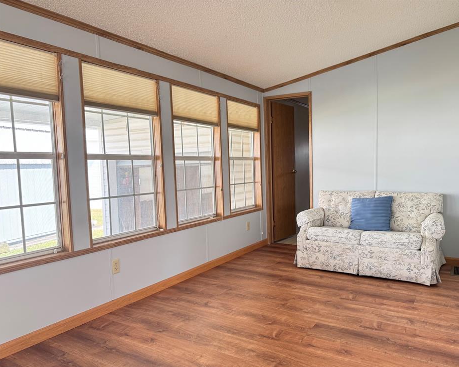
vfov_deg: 54.9
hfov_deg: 65.9
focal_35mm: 26
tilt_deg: -4.8
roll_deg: +2.3
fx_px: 353
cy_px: 190
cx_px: 252
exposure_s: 1/121
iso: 125
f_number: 1.78
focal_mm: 6.76
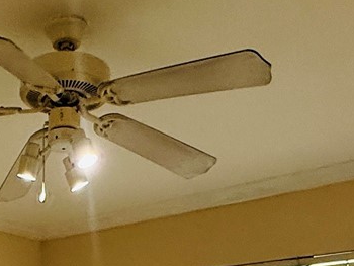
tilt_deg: -8.0
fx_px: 655
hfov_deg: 28.8
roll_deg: +0.2
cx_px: 20
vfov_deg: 18.0
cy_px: 487
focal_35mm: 64
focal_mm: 2.22
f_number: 2.2
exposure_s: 1/60
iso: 200
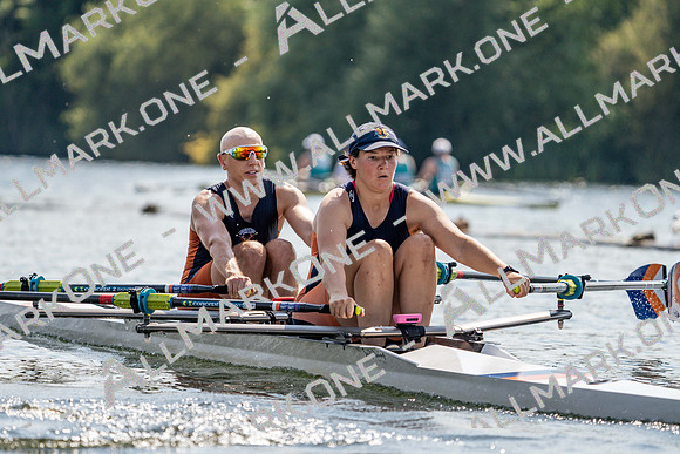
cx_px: 340
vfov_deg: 4.2
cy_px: 227
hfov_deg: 6.3
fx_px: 6159
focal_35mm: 326
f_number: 6.3
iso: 250
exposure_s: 1/1600
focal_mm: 326
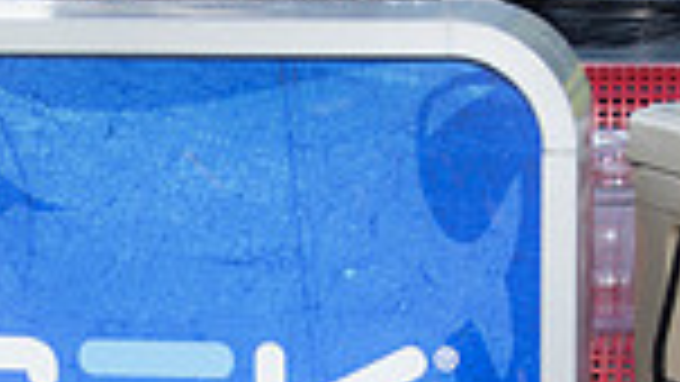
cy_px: 373
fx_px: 2543
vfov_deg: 8.6
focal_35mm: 141
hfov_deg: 15.2
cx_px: 239
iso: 100
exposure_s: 1/250
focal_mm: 35
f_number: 4.5
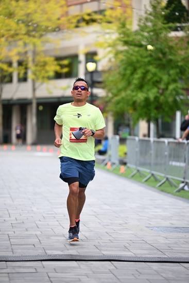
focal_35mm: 135
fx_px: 1062
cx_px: 94
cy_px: 142
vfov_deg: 15.2
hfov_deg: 10.2
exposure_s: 1/1600
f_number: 2.8
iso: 640
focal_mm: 135
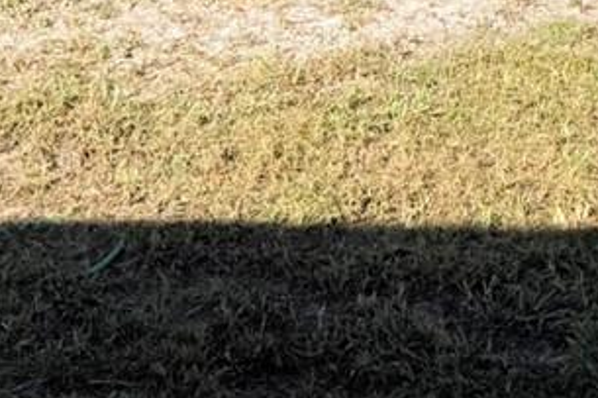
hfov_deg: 15.5
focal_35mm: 131
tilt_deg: +0.2
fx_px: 2175
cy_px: -678
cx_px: 549
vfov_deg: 9.0
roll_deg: -3.2
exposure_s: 1/4167
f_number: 1.78
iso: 80
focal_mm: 6.76
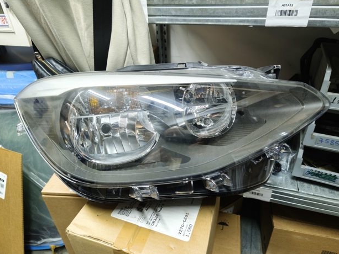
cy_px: 128
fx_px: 235
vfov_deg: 56.8
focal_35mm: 24
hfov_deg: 71.6
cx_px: 171
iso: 250
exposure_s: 1/50
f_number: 1.7
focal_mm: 5.35
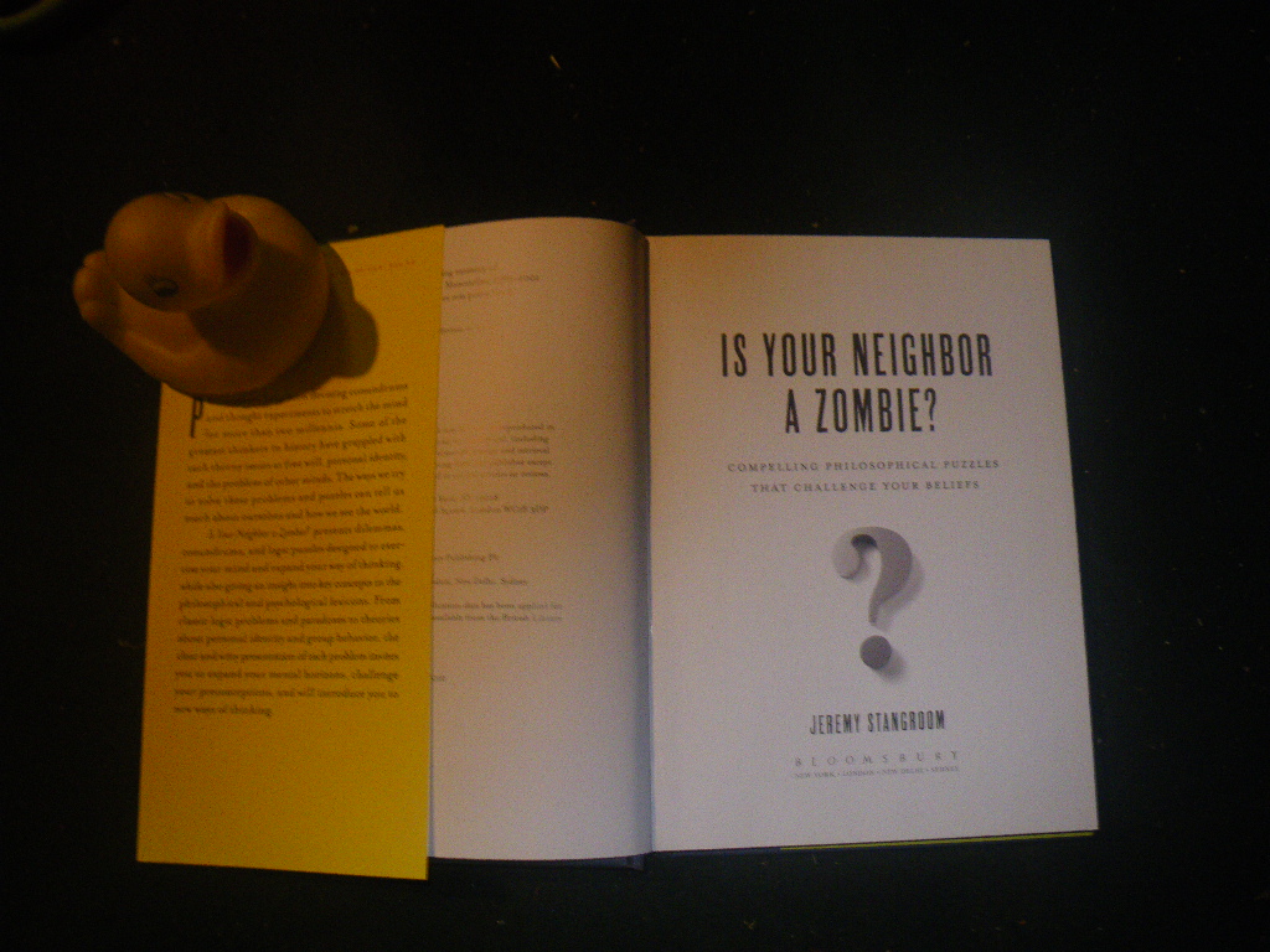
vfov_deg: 49.7
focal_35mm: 28
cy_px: 476
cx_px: 635
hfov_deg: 63.4
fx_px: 1027
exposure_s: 1/50
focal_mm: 5
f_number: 3.5
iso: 320
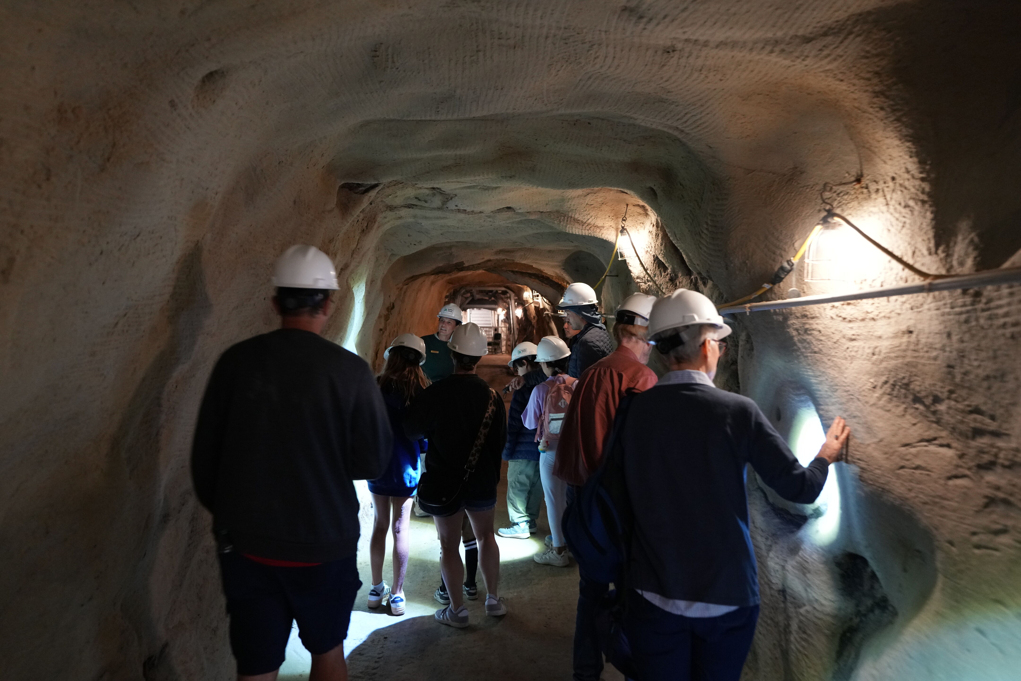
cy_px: 340
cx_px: 510
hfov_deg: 65.5
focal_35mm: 28
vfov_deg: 46.4
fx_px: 794
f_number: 2.8
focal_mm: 28
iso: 3200
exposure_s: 1/30
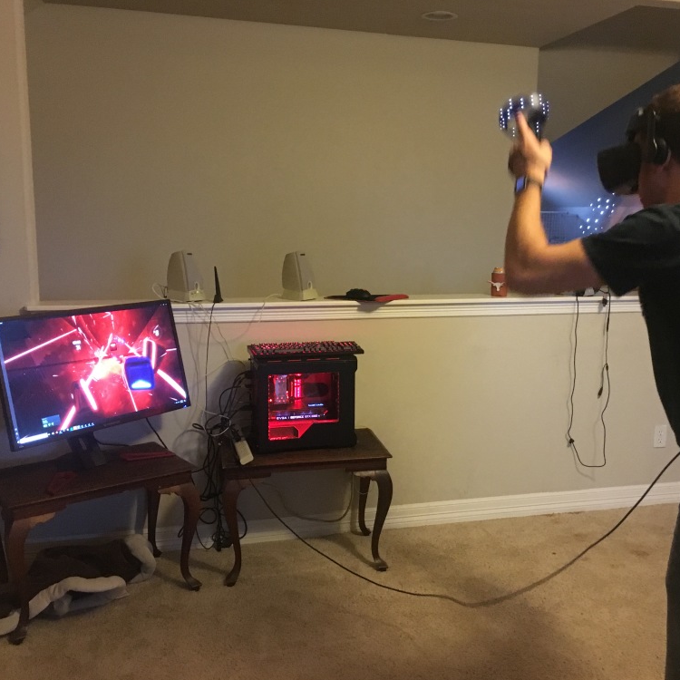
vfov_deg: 47.2
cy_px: 345
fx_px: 778
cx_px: 386
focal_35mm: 35
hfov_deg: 47.1
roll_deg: -0.7
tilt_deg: -9.3
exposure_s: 1/15
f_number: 2.2
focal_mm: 4.15
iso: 320
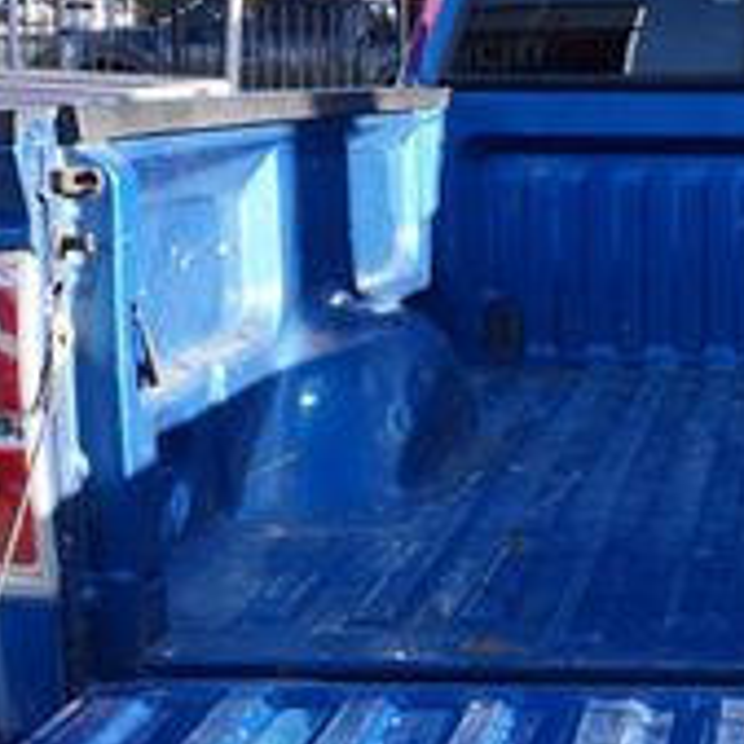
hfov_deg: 21.4
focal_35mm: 77
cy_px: 458
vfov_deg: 22.4
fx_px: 1872
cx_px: 806
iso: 100
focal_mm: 16
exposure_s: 1/80
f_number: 6.3
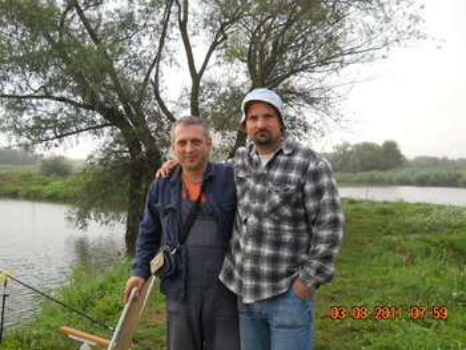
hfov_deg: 45.7
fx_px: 552
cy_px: 175
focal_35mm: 41
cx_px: 233
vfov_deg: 35.2
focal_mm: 6.72
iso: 80
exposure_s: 1/320
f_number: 3.1
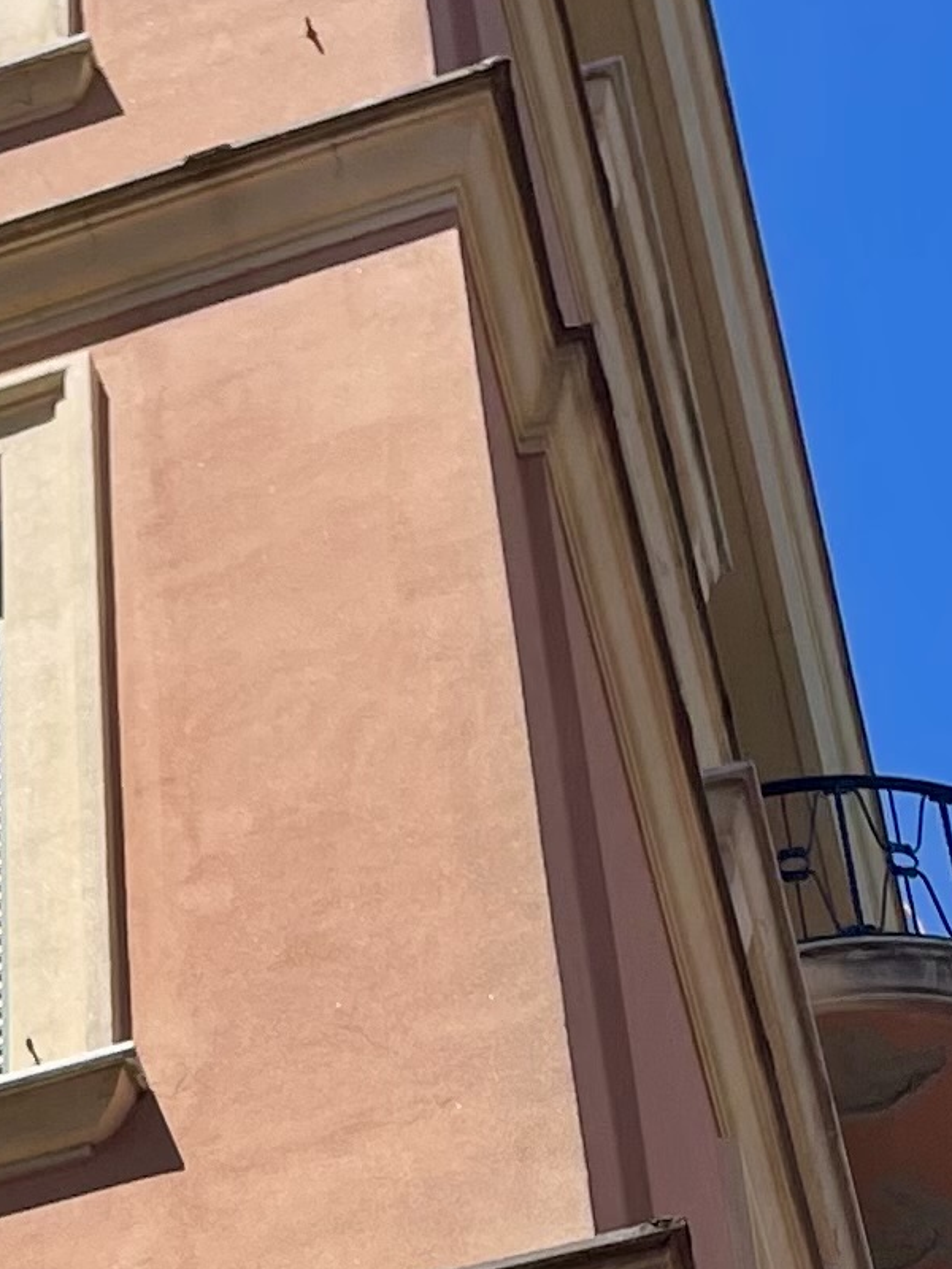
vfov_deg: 14.4
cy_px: 1680
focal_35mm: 131
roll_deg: -5.7
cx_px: -489
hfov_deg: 10.9
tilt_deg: +42.8
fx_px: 4804
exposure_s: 1/3509
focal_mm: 4.2
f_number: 1.6
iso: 32
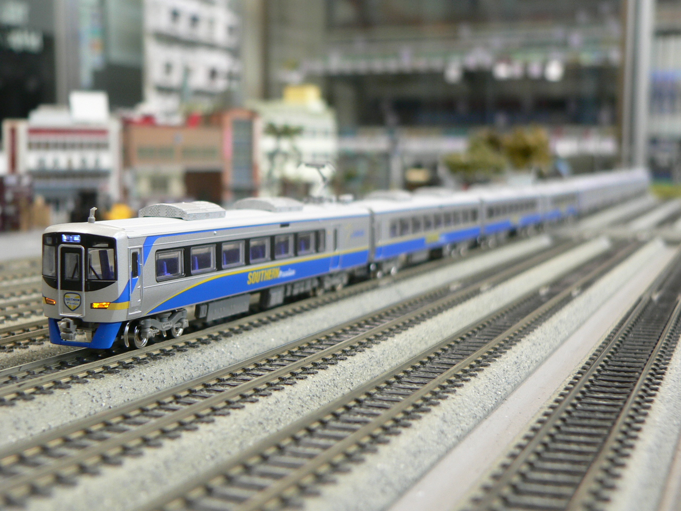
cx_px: 340
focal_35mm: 51
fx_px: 1003
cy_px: 256
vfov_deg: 28.6
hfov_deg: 37.5
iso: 100
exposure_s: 1/6
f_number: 2.8
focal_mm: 8.5
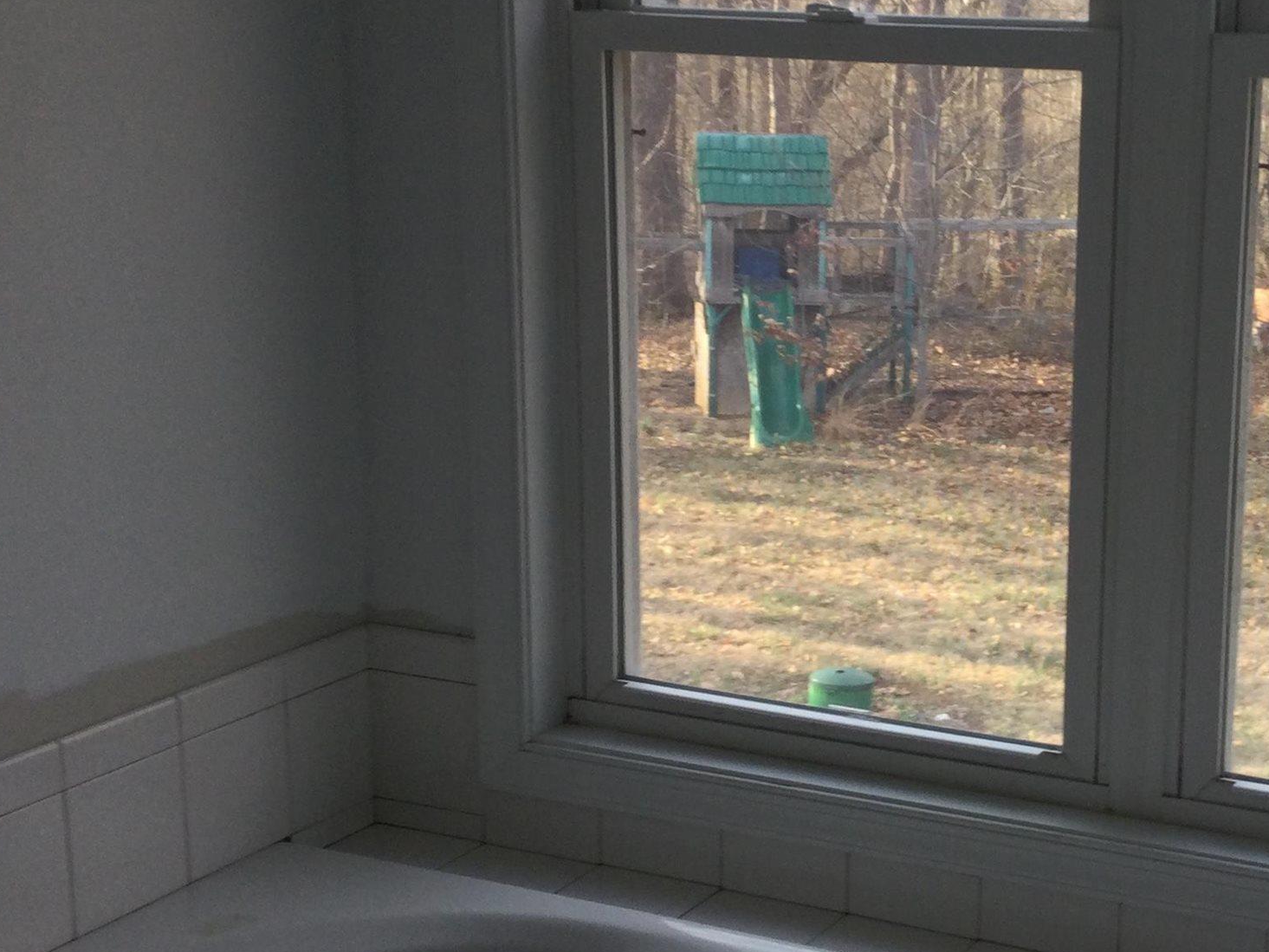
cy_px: 521
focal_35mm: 65
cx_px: 1000
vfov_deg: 22.6
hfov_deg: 29.2
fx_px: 2383
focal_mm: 3.3
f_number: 2.4
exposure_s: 1/60
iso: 32
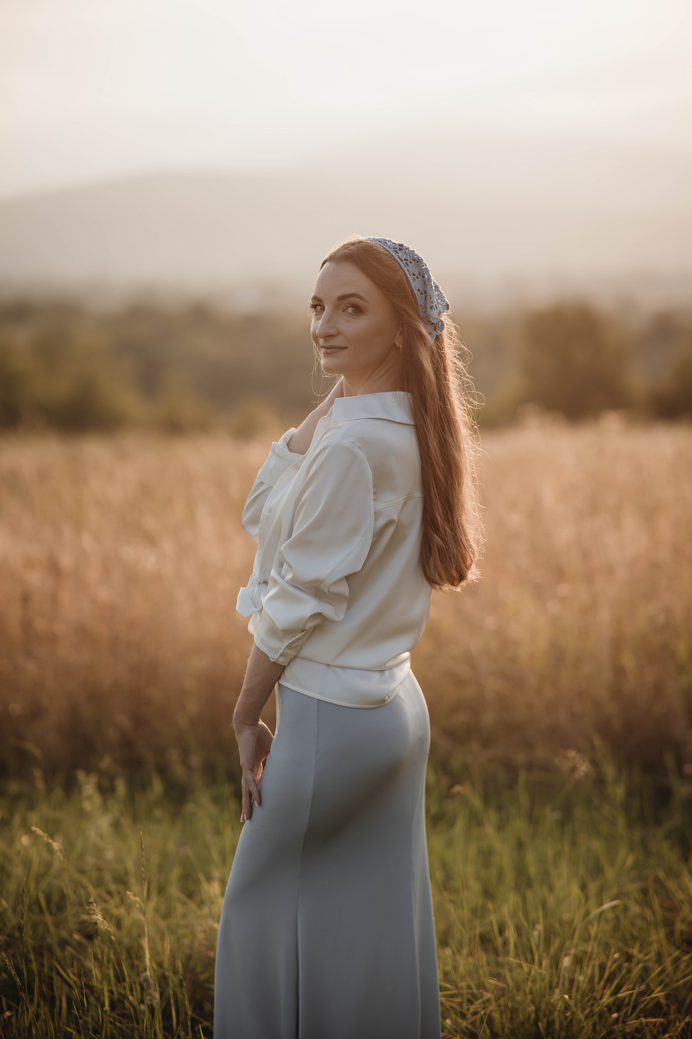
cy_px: 520
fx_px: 2451
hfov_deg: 16.1
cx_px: 346
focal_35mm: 85
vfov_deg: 23.9
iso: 100
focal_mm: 85
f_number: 1.8
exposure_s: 1/640
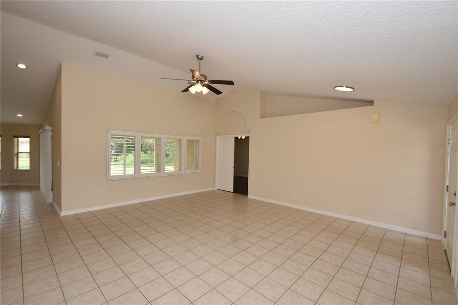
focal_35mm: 15
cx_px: 229
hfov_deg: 100.4
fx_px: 191
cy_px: 152
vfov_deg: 77.3
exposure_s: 1/80
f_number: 4.5
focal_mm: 10
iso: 200
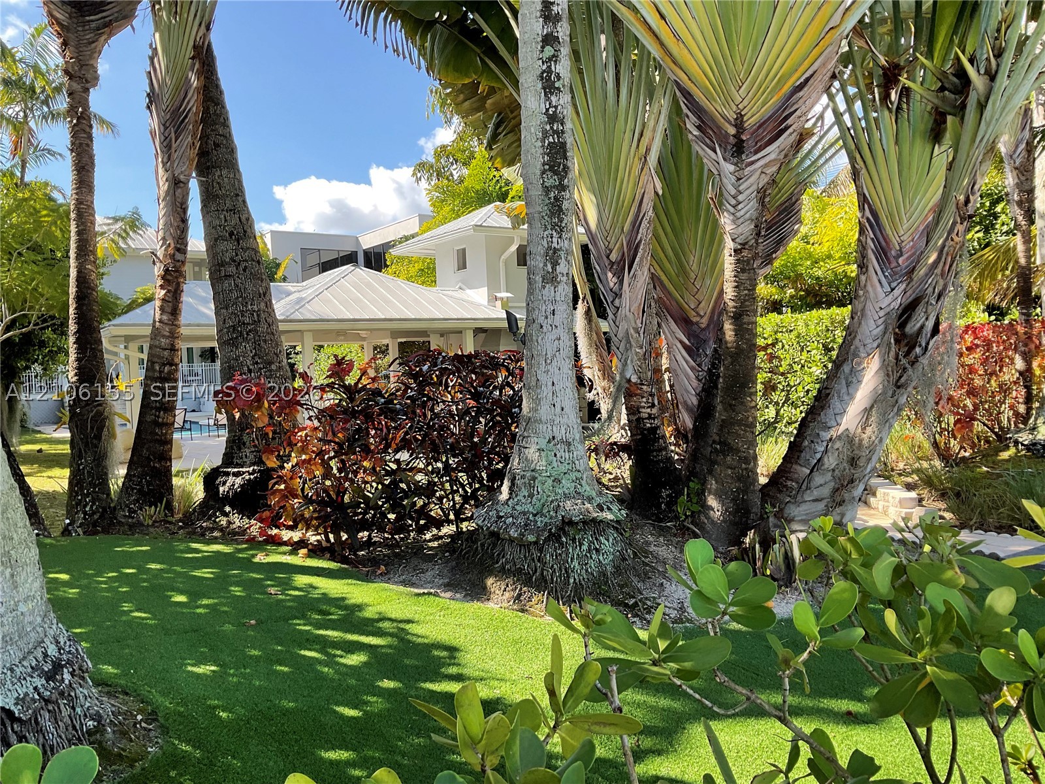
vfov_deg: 48.2
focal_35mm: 29
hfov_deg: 61.7
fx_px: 875
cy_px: 392
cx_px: 522
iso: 16
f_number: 1.8
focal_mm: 3
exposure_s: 1/372
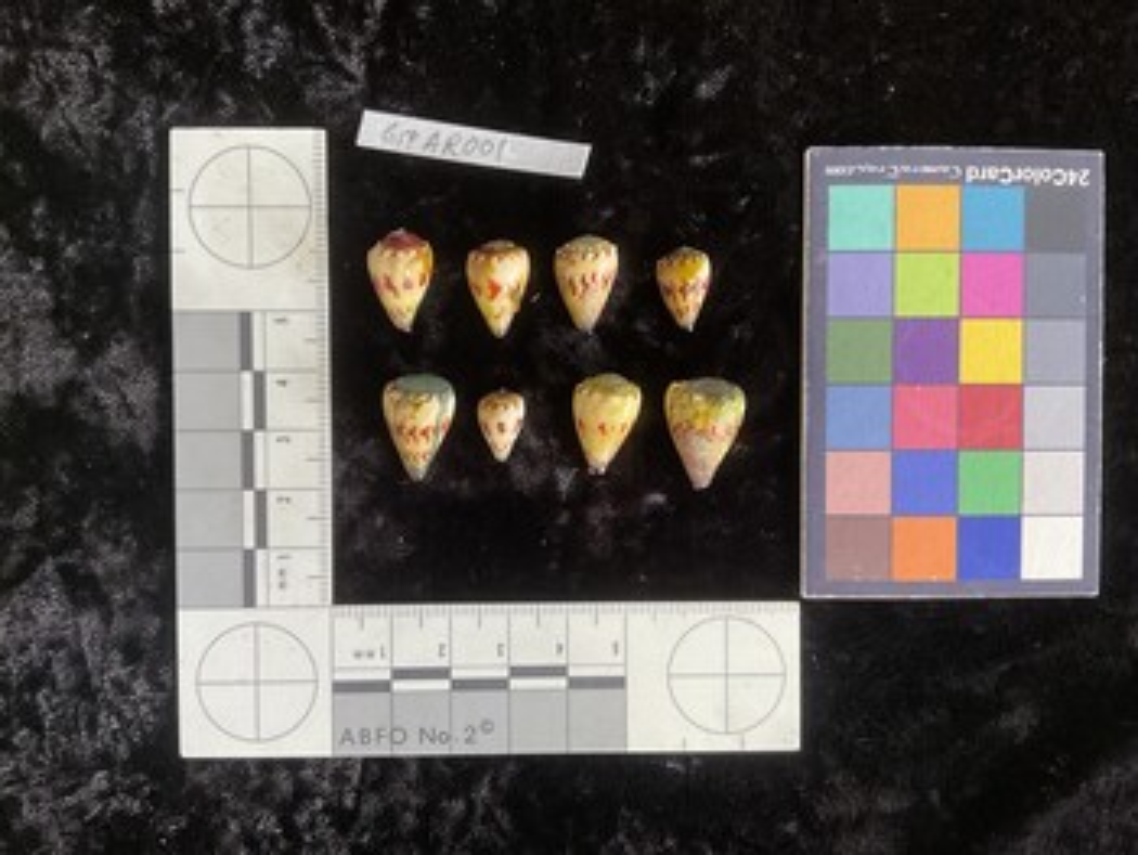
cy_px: 428
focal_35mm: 29
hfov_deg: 61.6
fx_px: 954
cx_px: 569
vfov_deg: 48.3
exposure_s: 1/60
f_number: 1.8
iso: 125
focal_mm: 3
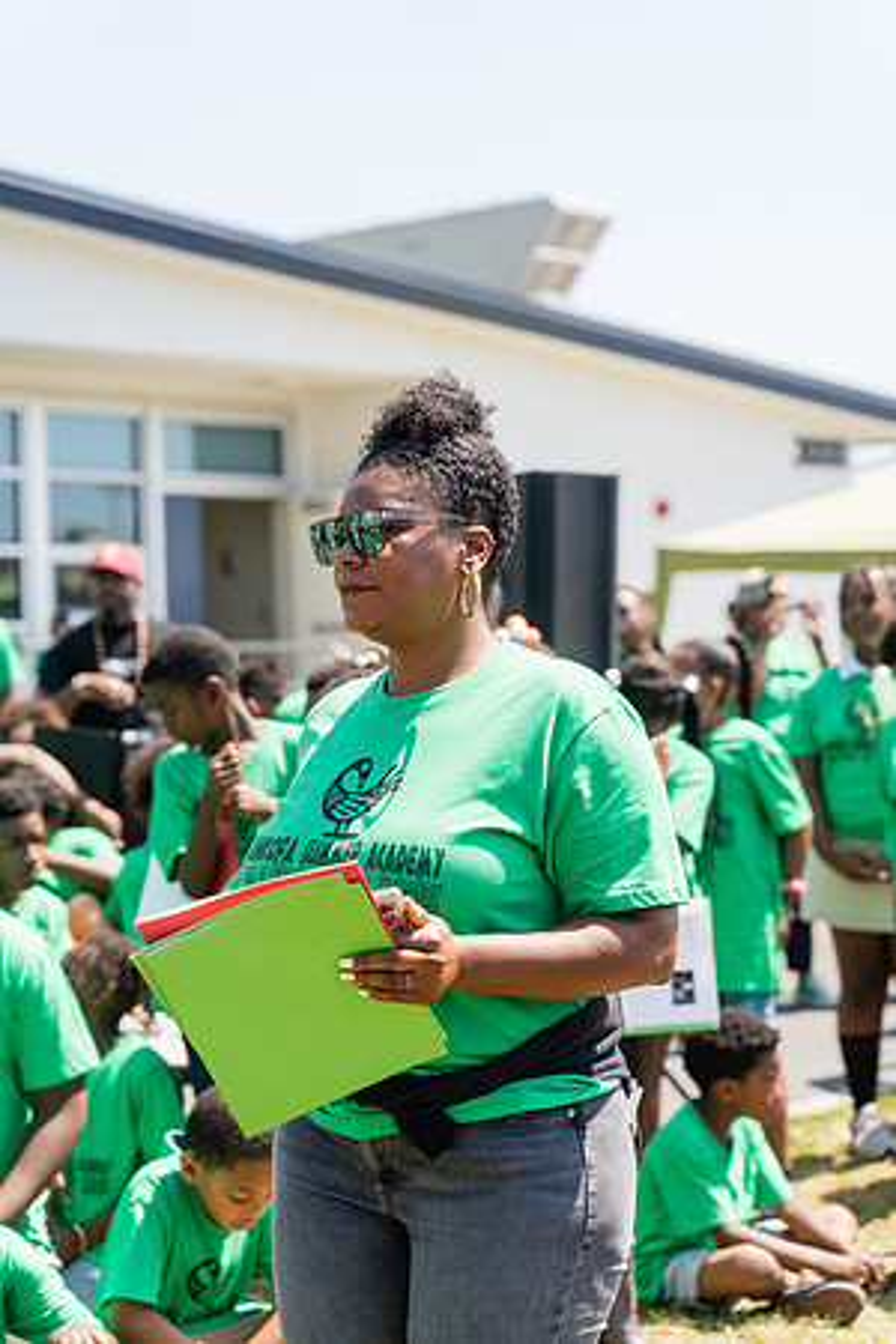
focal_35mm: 75
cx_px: 448
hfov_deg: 18.2
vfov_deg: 27.0
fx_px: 2800
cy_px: 672
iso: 100
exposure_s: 1/400
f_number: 4
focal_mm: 75
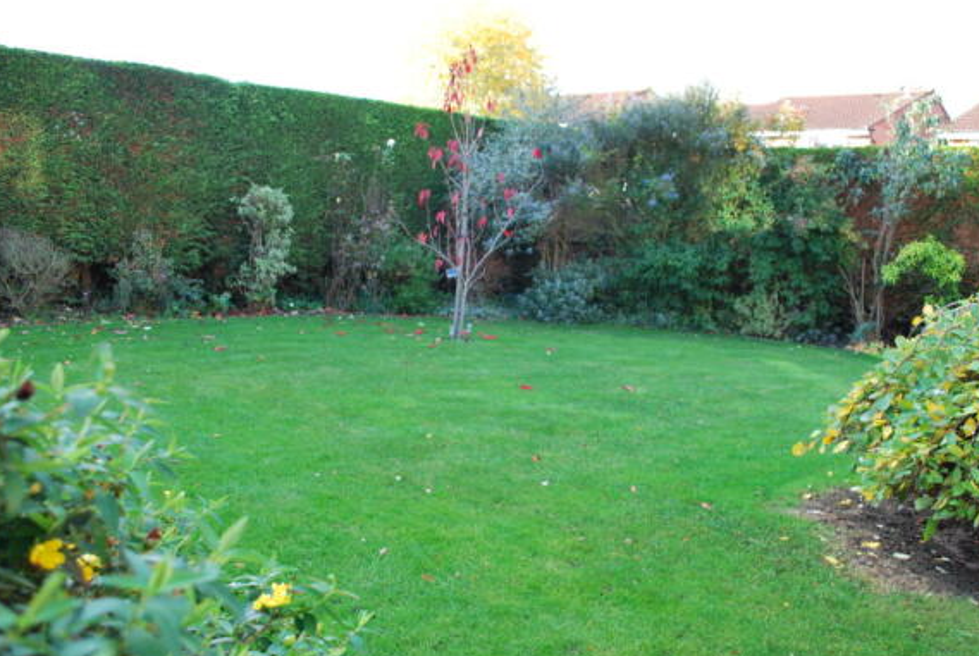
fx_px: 844
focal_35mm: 31
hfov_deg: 60.1
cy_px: 352
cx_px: 543
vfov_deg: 42.4
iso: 200
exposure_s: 1/80
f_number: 4.5
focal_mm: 18
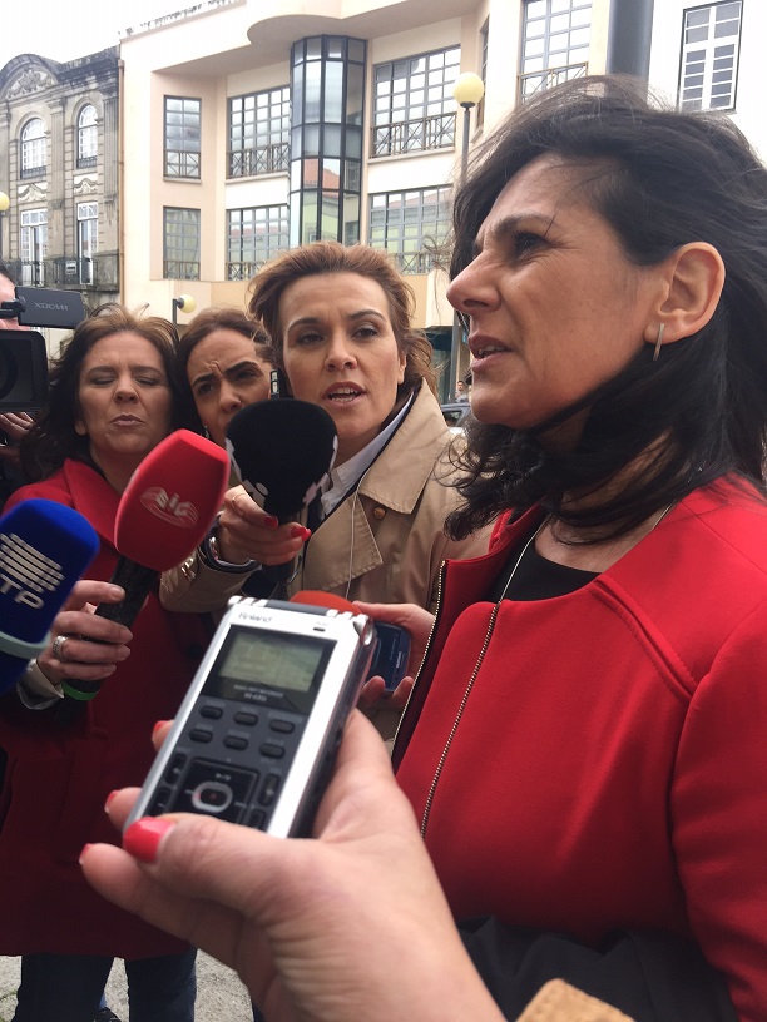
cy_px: 511
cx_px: 384
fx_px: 857
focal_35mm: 29
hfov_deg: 48.2
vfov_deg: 61.7
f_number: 2.2
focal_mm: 4.15
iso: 32
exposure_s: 1/229
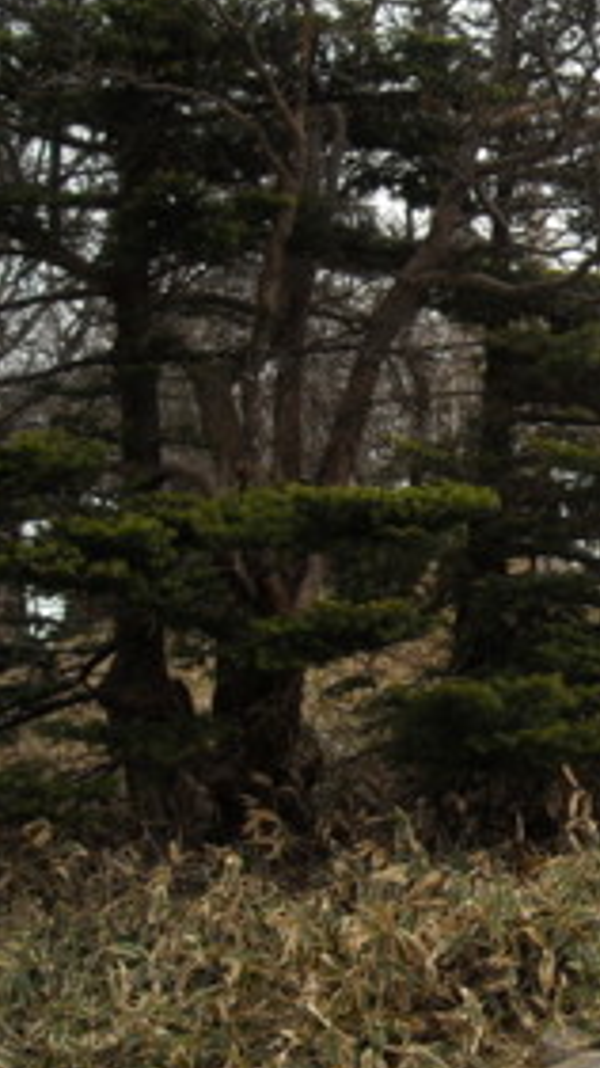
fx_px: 1726
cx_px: 729
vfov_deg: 34.3
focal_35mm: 61
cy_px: 612
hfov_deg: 18.6
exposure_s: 1/337
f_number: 2.8
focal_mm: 5.7
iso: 64
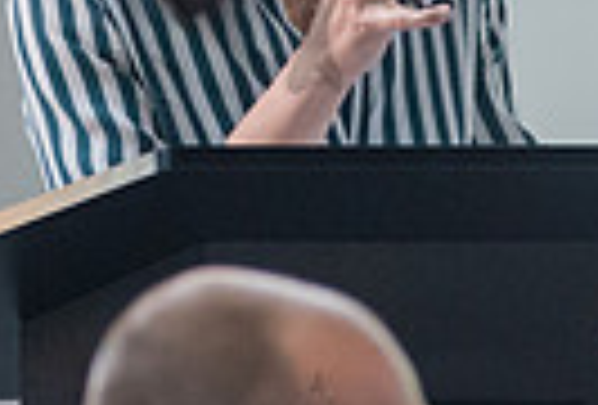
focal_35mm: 977
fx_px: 16303
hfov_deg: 2.1
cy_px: -9
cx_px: 244
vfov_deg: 1.4
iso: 5000
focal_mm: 200
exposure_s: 1/320
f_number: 4
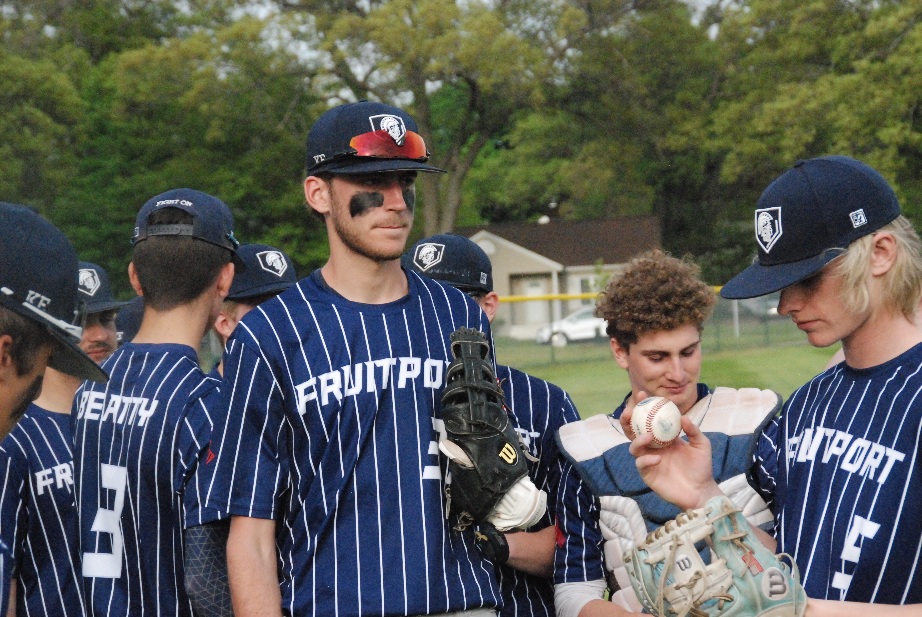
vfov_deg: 11.7
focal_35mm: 117
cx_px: 461
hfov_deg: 17.5
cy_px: 308
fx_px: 3000
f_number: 9
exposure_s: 1/2500
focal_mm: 78
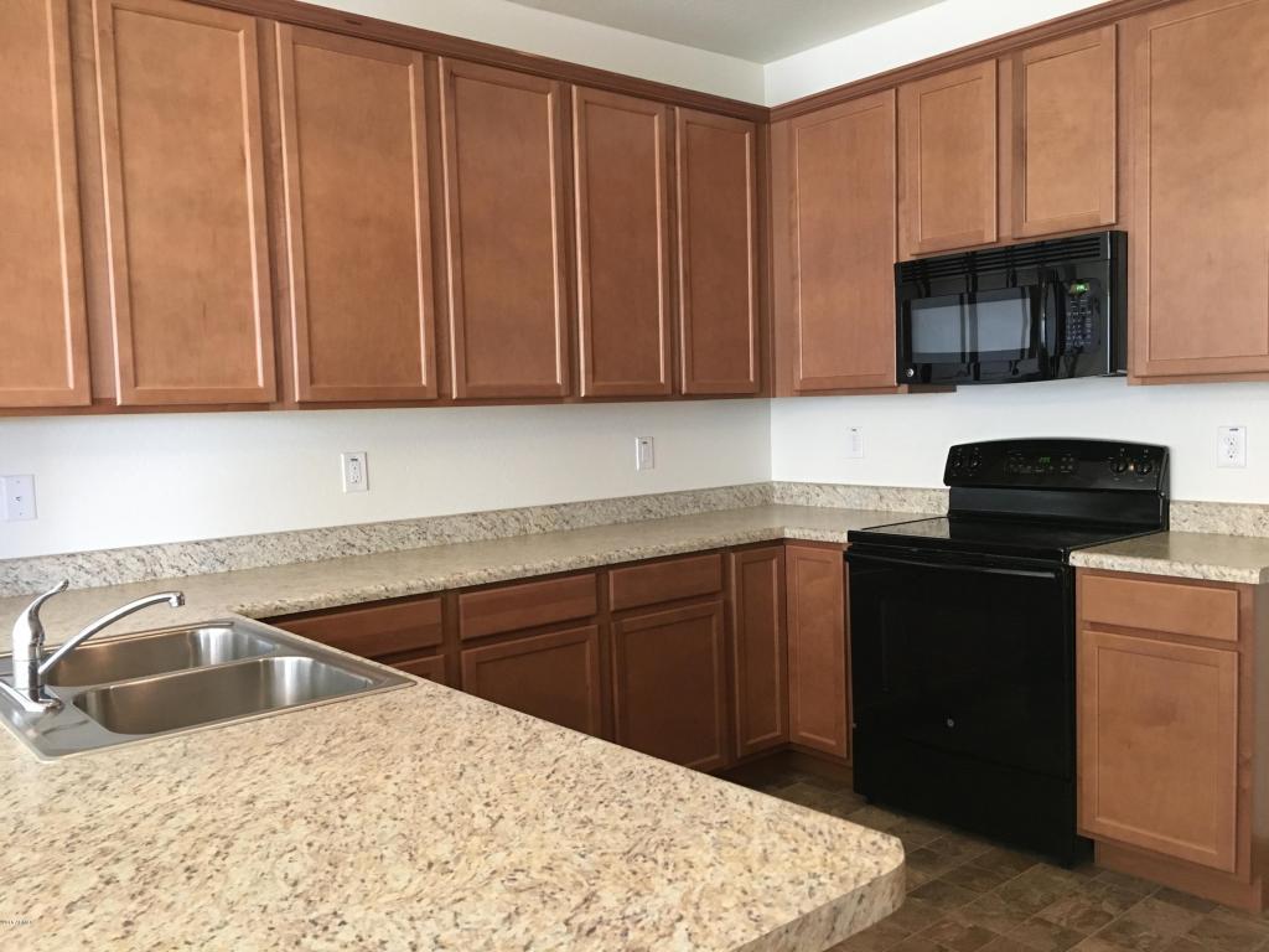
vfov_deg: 48.2
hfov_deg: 61.7
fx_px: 1063
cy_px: 476
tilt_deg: -3.3
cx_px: 634
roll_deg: +1.1
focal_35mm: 29
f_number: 2.2
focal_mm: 4.15
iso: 160
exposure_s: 1/30
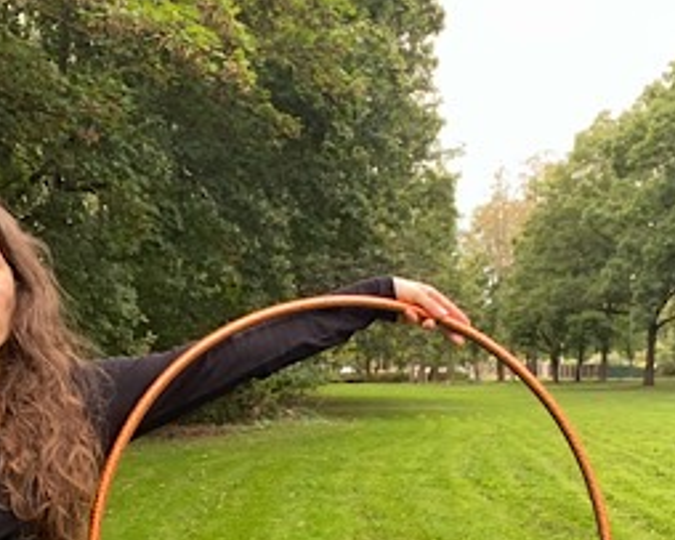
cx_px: 303
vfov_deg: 28.2
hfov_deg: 35.3
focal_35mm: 53
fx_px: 1058
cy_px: 396
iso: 50
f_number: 2.2
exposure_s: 1/122
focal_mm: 2.71
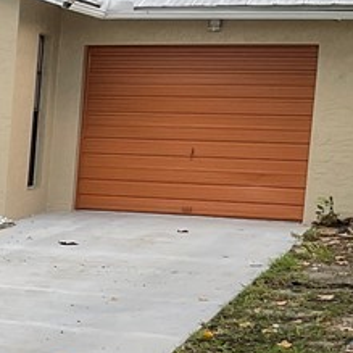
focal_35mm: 120
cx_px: -311
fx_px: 1384
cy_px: 318
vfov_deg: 14.4
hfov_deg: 13.0
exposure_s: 1/203
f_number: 1.8
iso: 16
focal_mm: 3
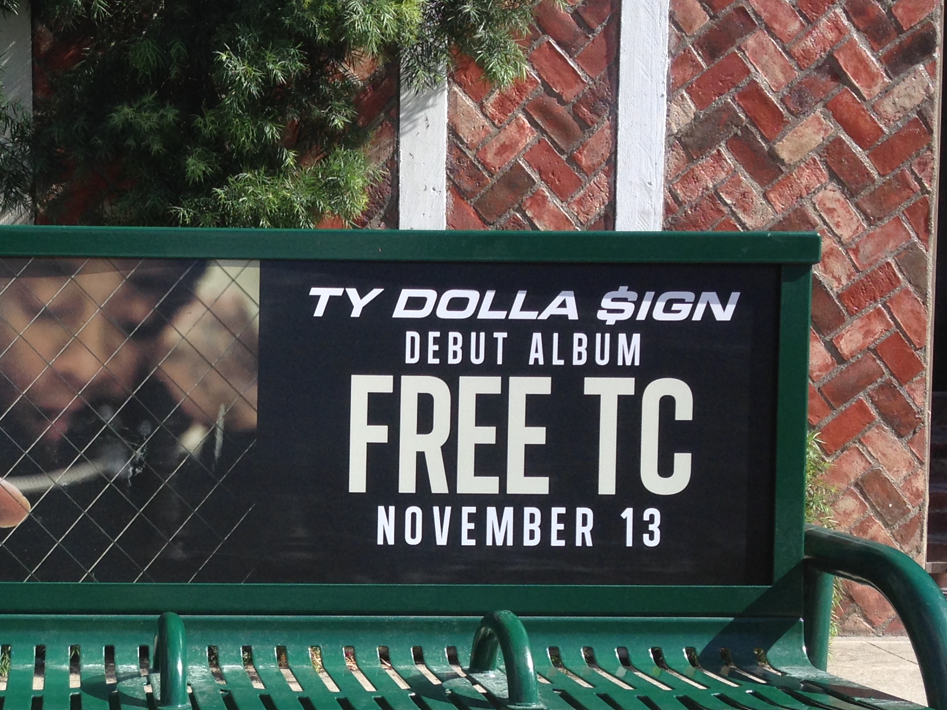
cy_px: 534
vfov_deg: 21.7
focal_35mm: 67
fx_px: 1833
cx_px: 130
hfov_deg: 28.1
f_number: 2.4
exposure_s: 1/1043
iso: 50
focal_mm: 4.12
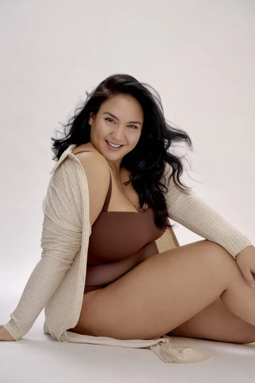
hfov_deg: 27.5
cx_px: 128
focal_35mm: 49
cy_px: 192
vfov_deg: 40.3
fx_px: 521
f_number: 8
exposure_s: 1/125
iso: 200
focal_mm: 49
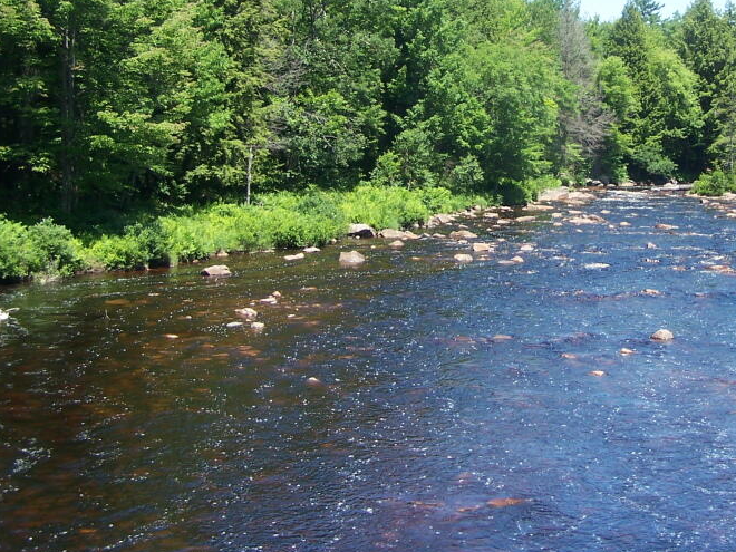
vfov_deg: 24.5
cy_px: 137
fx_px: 1254
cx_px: 566
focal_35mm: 59
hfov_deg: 32.0
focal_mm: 6.3
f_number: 2.8
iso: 80
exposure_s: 1/500
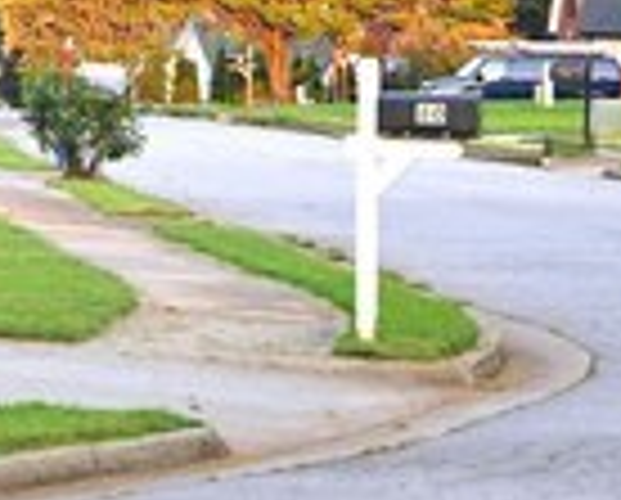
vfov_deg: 4.4
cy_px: 95
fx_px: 6557
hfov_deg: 5.4
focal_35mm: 356
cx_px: -140
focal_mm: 70
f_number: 2.8
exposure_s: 1/320
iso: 160
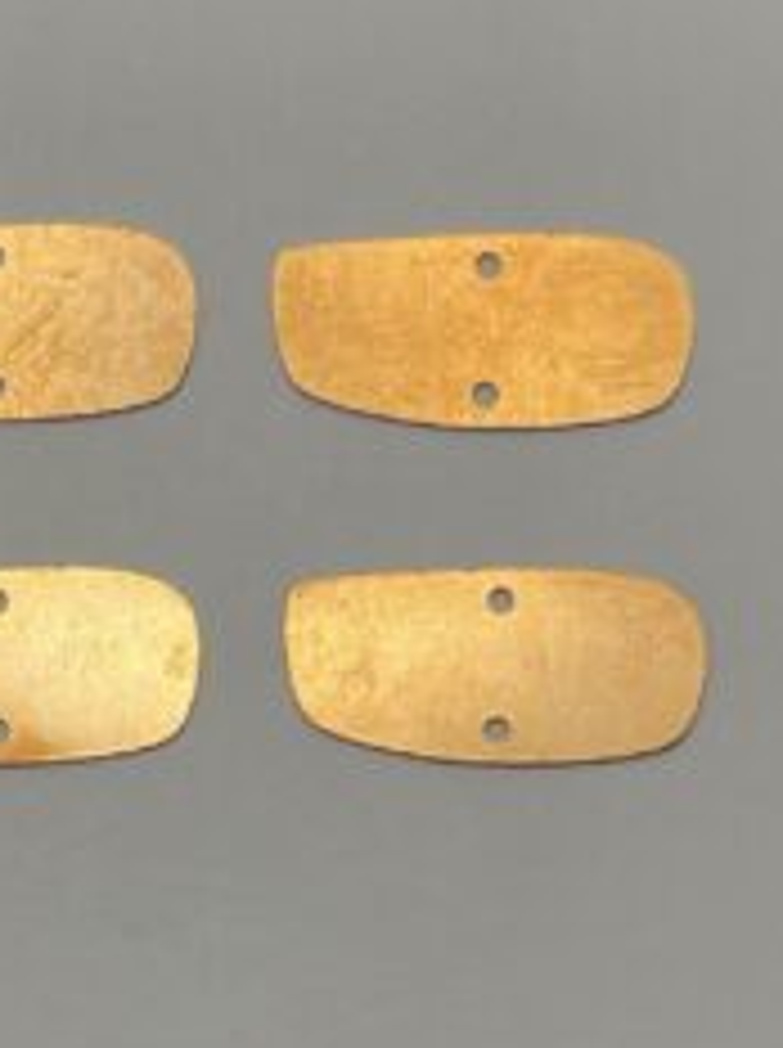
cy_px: 490
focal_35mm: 43
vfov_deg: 43.9
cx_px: 220
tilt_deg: -86.6
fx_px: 1300
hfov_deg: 33.0
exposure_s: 1/476
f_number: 1.6
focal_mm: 5.1
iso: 32
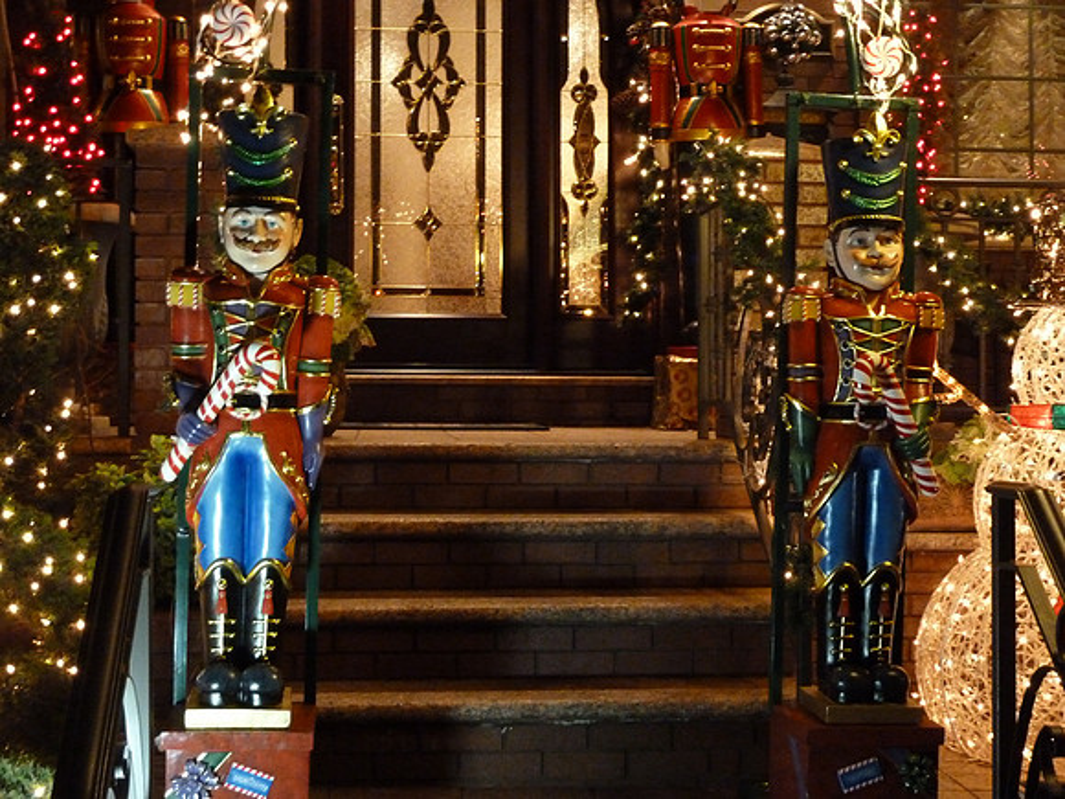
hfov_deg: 34.9
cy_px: 400
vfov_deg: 26.6
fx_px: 1692
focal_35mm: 55
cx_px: 532
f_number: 3.9
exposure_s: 1/10
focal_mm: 9.1
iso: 800
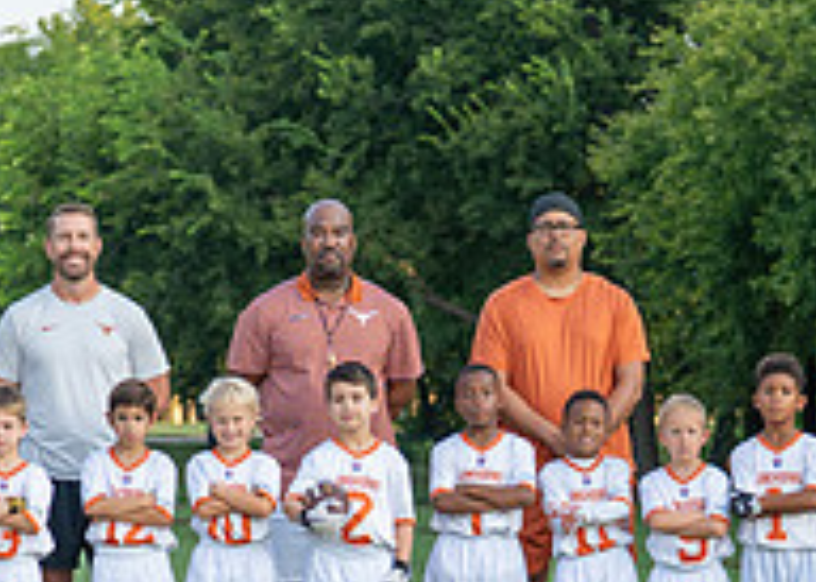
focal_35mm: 201
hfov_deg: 10.0
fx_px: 4657
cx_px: 366
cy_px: 569
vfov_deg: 7.1
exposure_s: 1/640
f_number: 2.2
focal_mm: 50
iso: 100
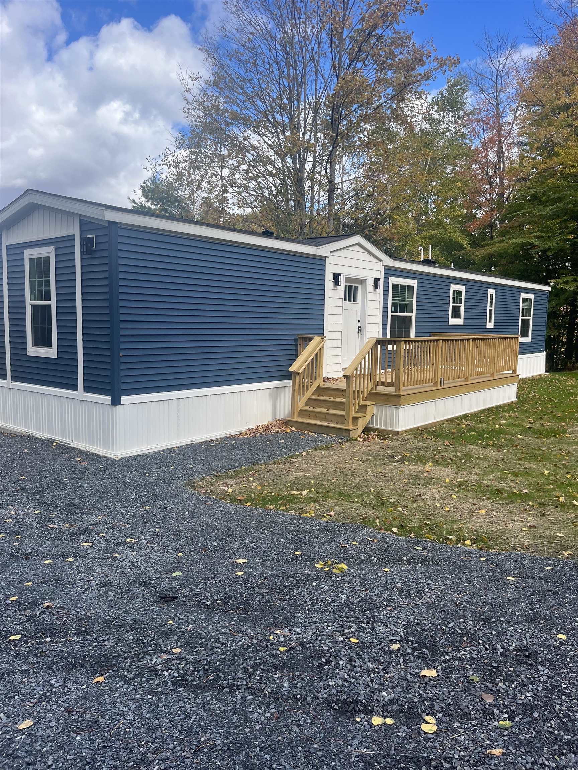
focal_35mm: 26
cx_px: 289
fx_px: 579
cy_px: 385
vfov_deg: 67.3
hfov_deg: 53.1
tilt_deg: -6.2
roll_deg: -0.1
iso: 50
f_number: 1.6
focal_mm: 5.1
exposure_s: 1/1266
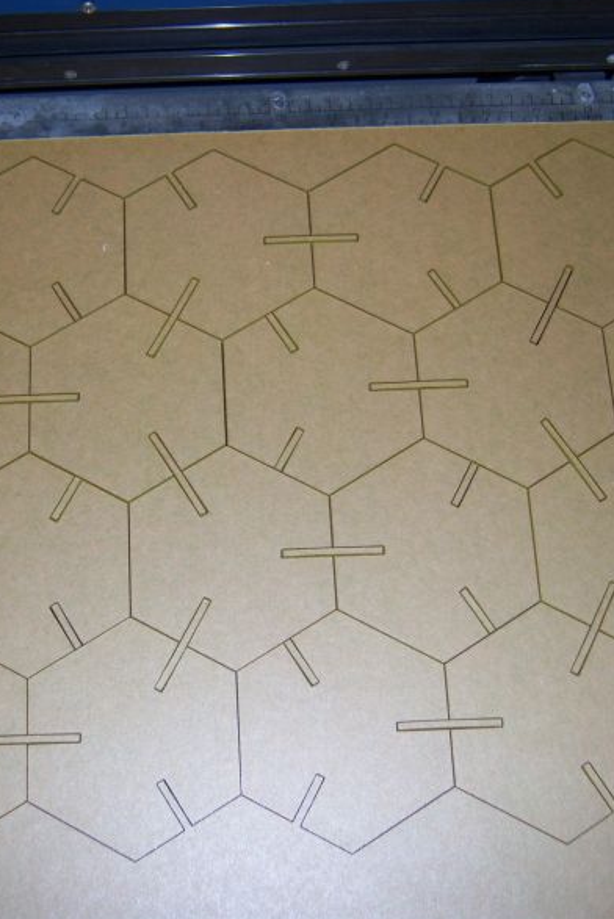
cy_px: 452
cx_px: 190
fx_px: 1303
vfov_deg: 38.9
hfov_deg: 26.3
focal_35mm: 51
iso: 80
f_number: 2.8
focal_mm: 7.5
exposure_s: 1/60
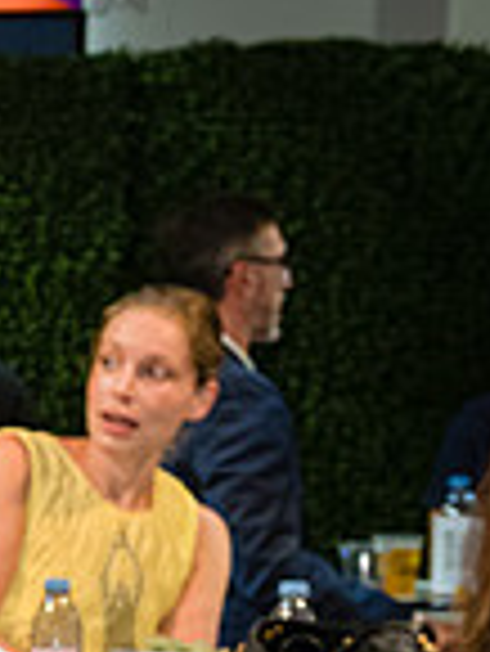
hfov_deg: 7.6
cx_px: -764
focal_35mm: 179
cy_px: 587
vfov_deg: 11.0
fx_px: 3373
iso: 4000
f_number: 5.6
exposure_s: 1/125
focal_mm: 35
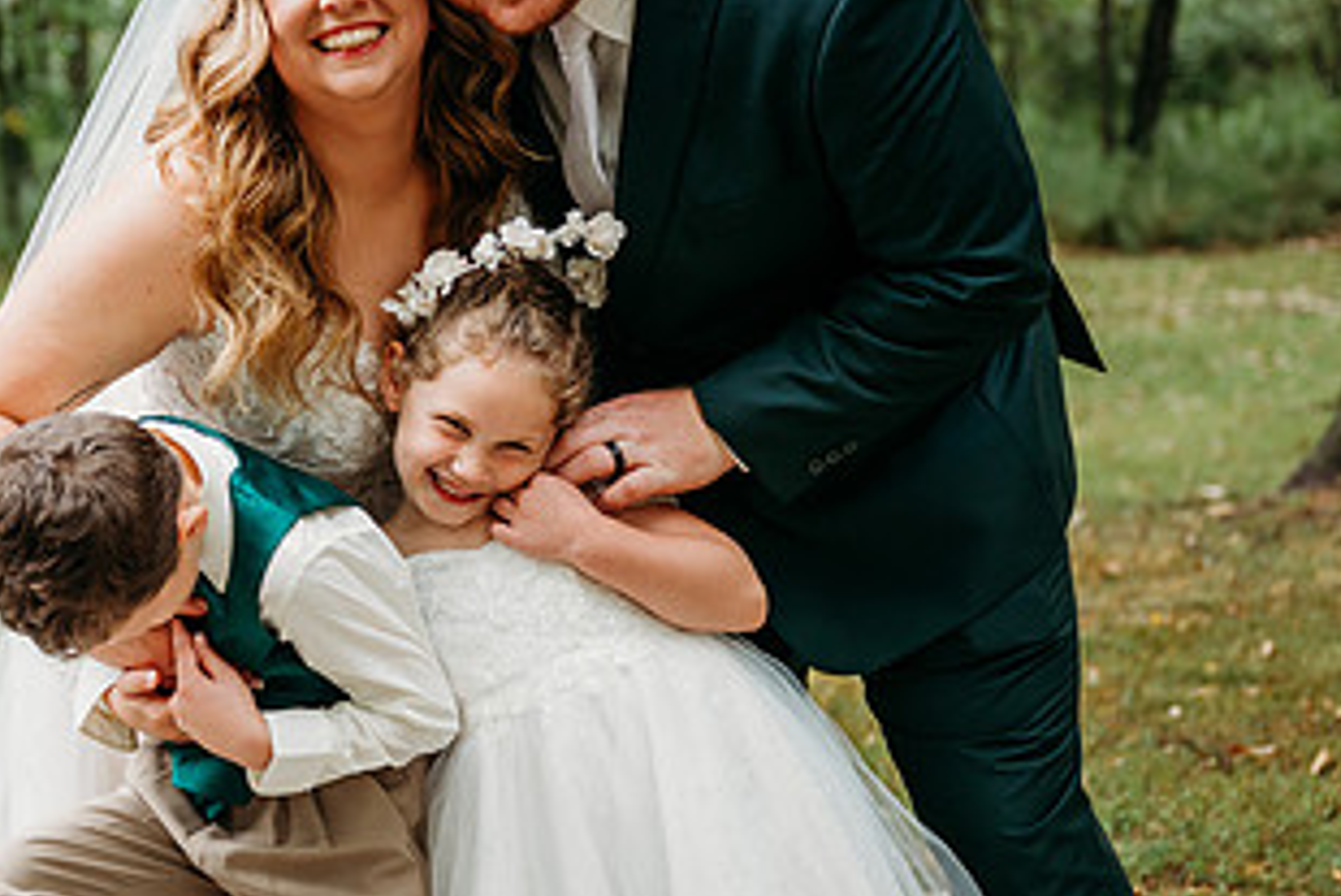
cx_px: 484
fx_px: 3205
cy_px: 348
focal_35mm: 86
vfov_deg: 15.9
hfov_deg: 23.6
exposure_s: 1/400
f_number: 2.8
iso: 200
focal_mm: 46
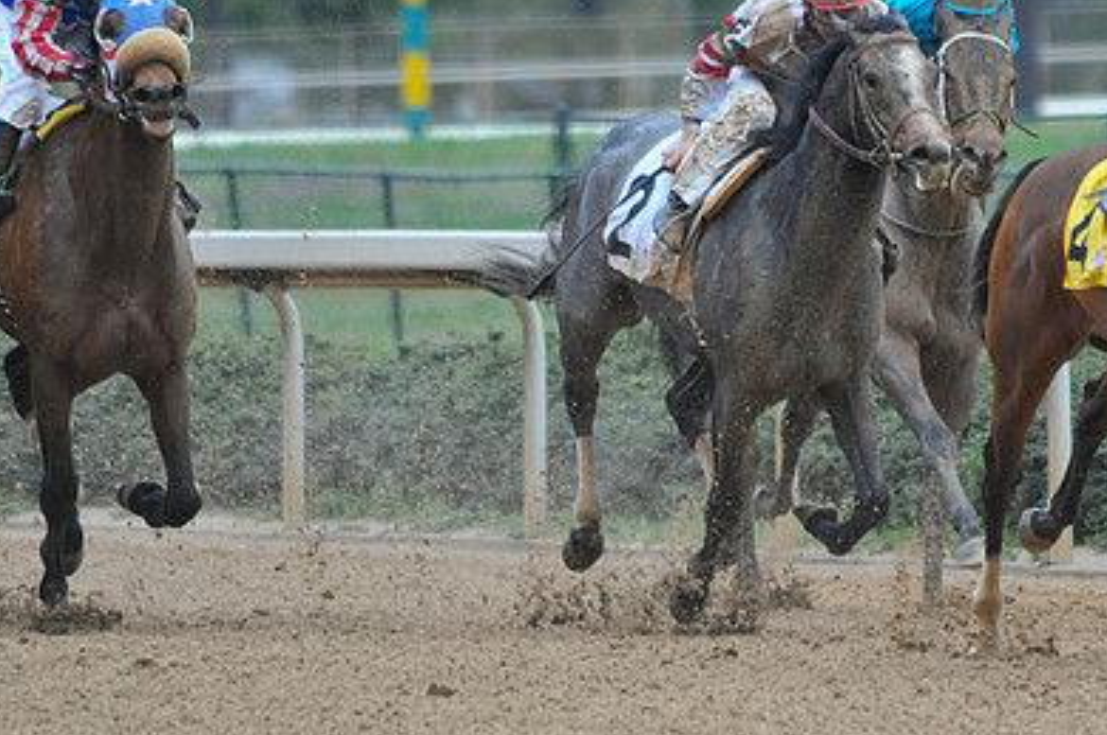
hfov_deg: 2.3
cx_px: 803
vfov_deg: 1.5
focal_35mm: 893
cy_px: 288
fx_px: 27425
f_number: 5.6
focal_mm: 400
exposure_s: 1/1000
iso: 800
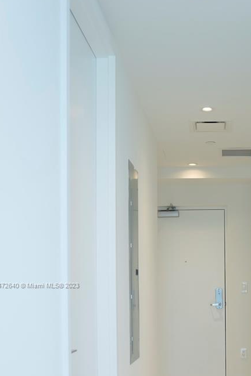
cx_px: 217
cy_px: 285
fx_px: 523
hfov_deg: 26.3
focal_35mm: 50
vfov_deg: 38.5
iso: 160
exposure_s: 1/250
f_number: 2.2
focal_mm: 18
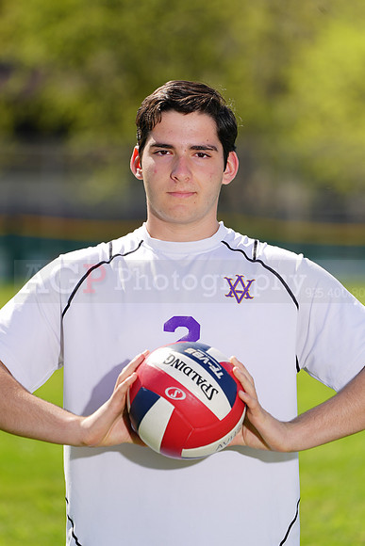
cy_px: 273
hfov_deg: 4.0
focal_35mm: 342
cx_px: 182
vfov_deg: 6.0
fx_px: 5198
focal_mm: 342
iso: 64
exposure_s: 1/200
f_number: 7.1
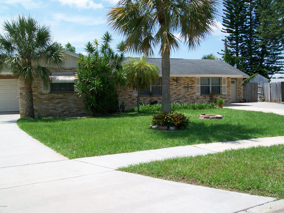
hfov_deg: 51.4
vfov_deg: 39.7
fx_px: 295
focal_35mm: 36
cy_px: 106
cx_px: 142
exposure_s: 1/320
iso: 64
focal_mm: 6
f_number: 4.8
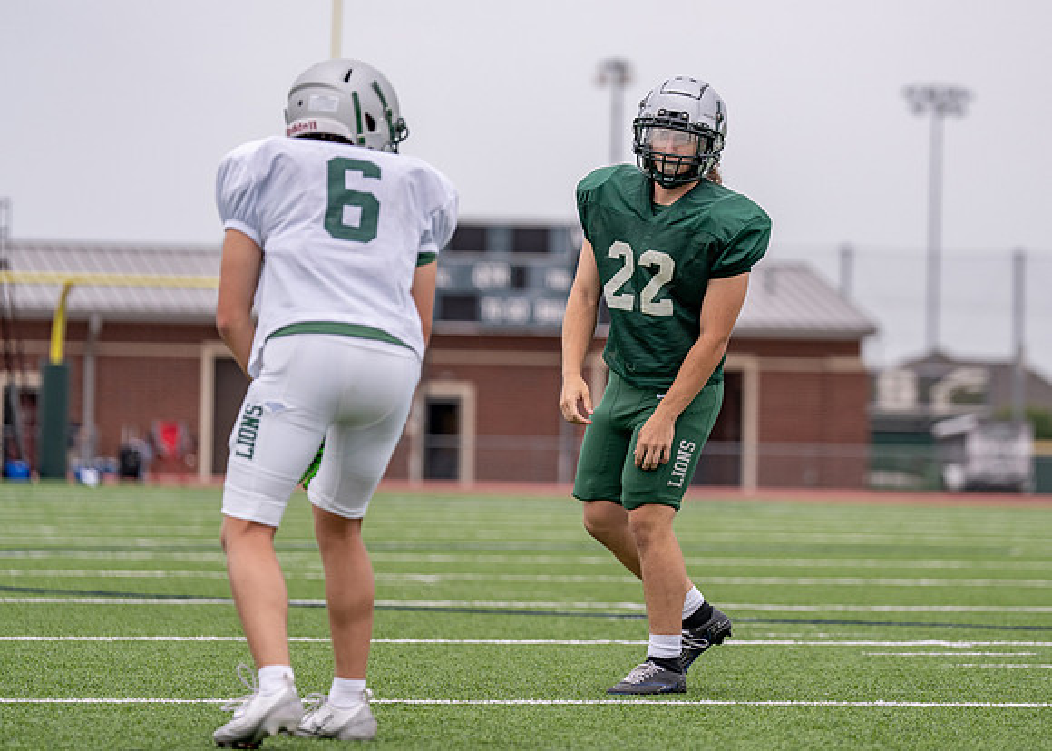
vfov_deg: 7.7
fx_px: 5614
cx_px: 665
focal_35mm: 188
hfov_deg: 10.7
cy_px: 314
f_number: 2.8
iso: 250
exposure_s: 1/3200
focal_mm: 146
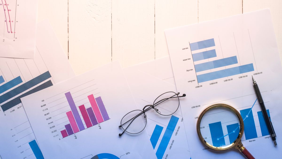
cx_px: 130
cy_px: 58
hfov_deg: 36.6
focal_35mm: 57
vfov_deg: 21.1
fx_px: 426
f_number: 7.1
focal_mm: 50
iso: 400
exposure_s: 1/60
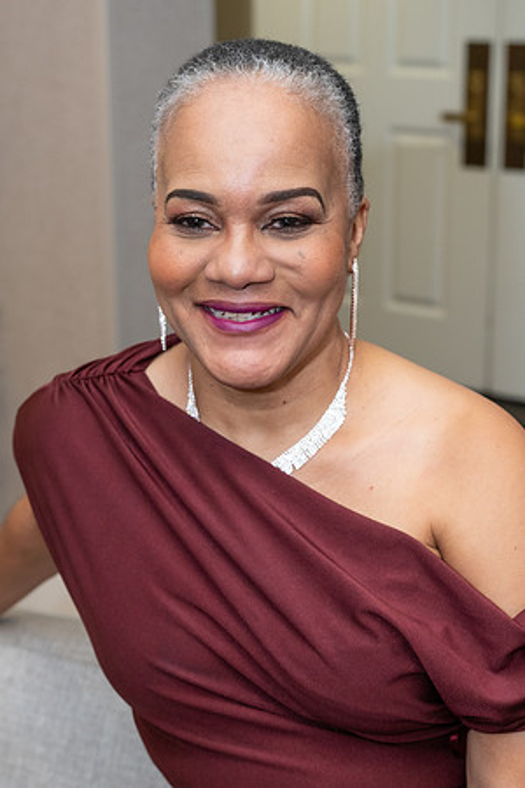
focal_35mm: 67
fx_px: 1466
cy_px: 394
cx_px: 262
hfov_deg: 20.3
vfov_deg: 30.1
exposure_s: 1/60
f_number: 4
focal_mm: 45
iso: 800
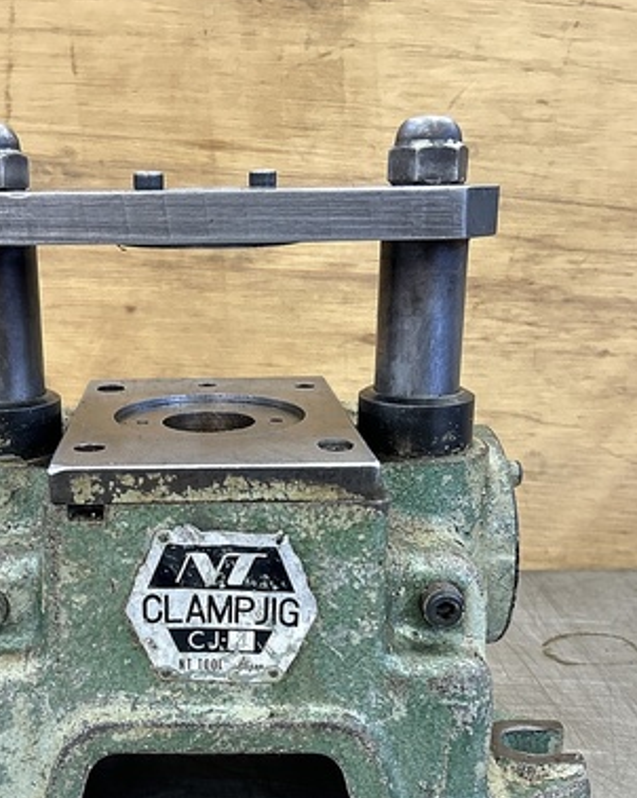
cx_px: 190
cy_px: 475
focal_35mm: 43
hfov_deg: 34.4
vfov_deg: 42.7
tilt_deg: -16.9
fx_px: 1014
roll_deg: +0.8
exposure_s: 1/60
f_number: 1.5
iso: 250
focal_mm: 5.7
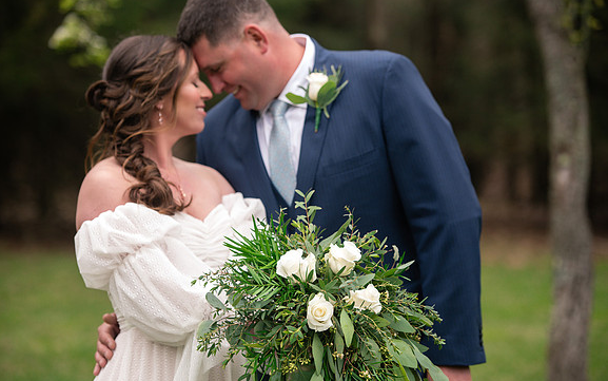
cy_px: 192
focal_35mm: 123
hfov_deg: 17.0
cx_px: 305
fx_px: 2039
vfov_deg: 10.7
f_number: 2.8
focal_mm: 120
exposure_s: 1/1000
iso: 500
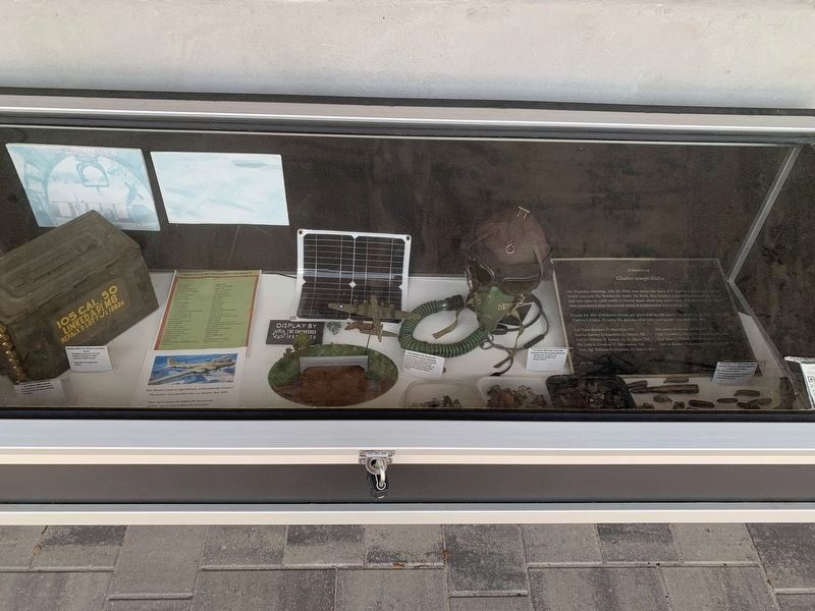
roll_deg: -1.6
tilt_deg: -41.0
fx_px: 612
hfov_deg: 67.3
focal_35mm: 26
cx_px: 408
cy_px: 306
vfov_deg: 53.1
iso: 25
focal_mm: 4.25
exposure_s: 1/368
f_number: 1.8
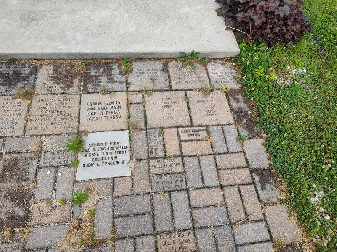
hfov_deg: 73.9
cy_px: 126
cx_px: 168
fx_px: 224
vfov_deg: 58.9
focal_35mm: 23
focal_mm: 5.56
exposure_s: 1/649
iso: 100
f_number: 1.8
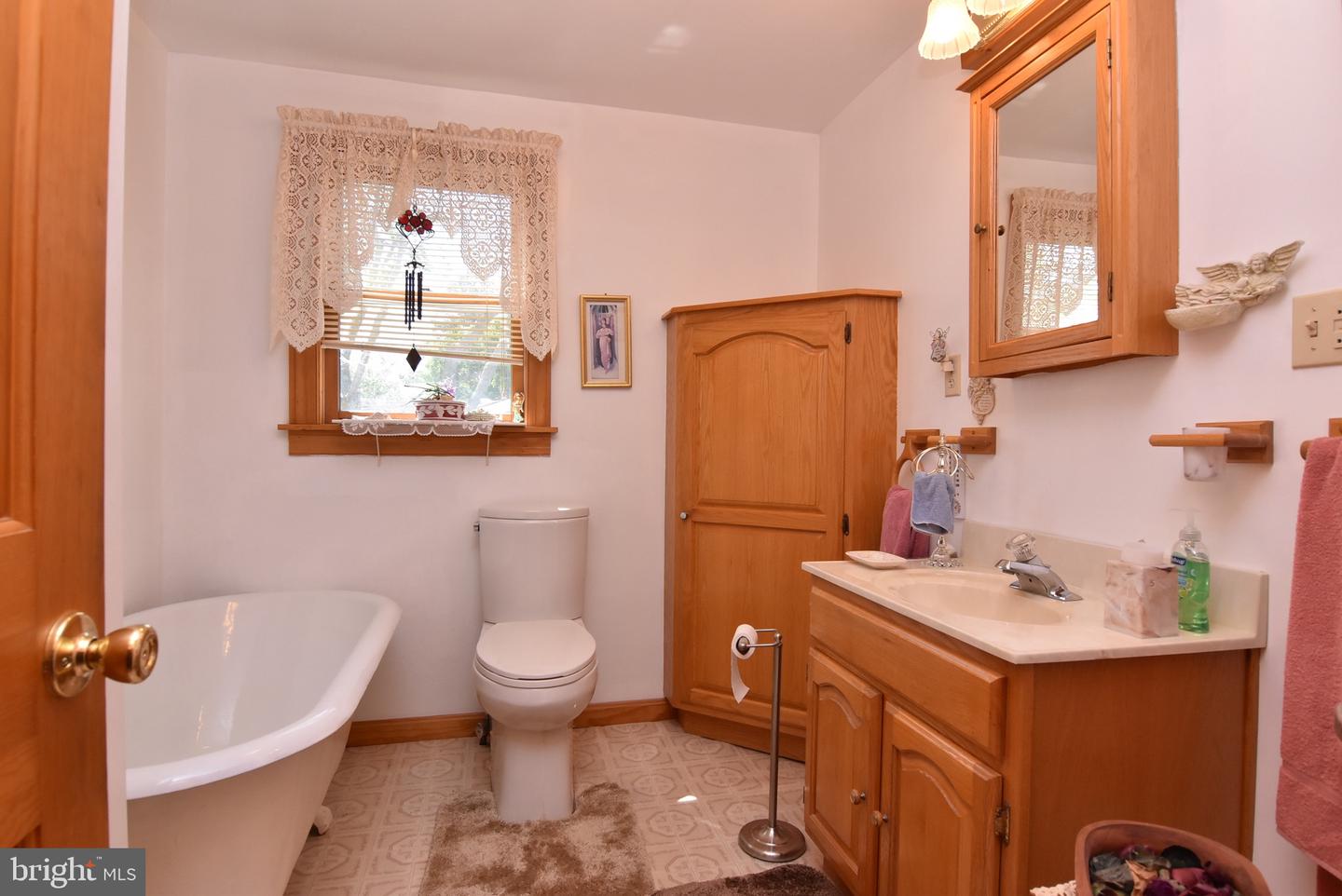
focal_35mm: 18
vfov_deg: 67.5
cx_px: 671
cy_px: 448
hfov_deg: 90.0
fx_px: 671
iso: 800
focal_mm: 12
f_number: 10
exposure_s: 1/160
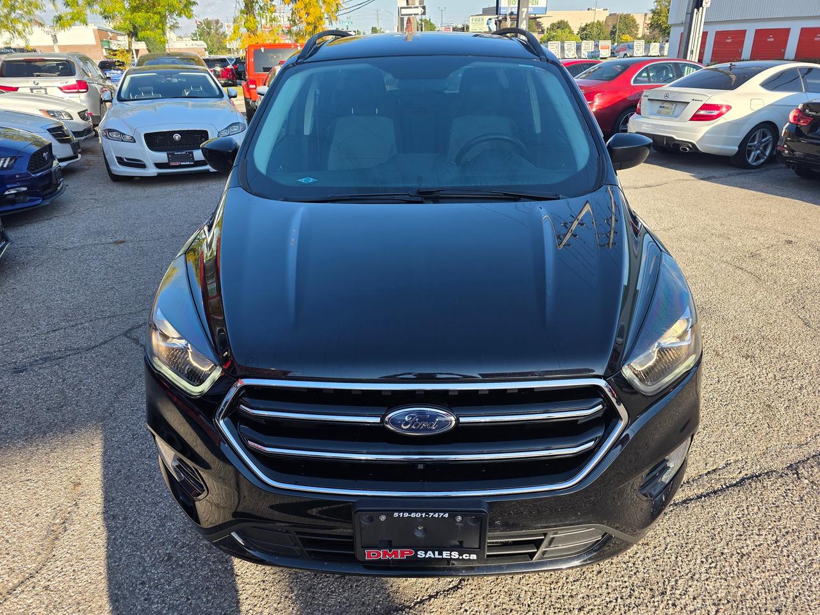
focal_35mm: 23
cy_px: 308
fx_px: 545
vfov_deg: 58.9
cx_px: 410
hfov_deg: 73.9
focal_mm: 6.3
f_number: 1.7
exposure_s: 1/1785
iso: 80
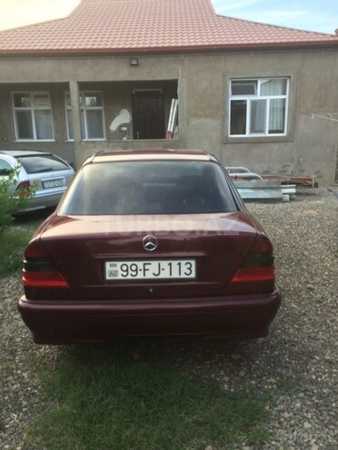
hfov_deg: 48.2
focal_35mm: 29
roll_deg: +4.3
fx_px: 378
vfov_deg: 61.7
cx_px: 169
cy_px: 225
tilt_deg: -18.1
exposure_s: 1/50
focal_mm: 4.15
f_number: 2.2
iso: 40
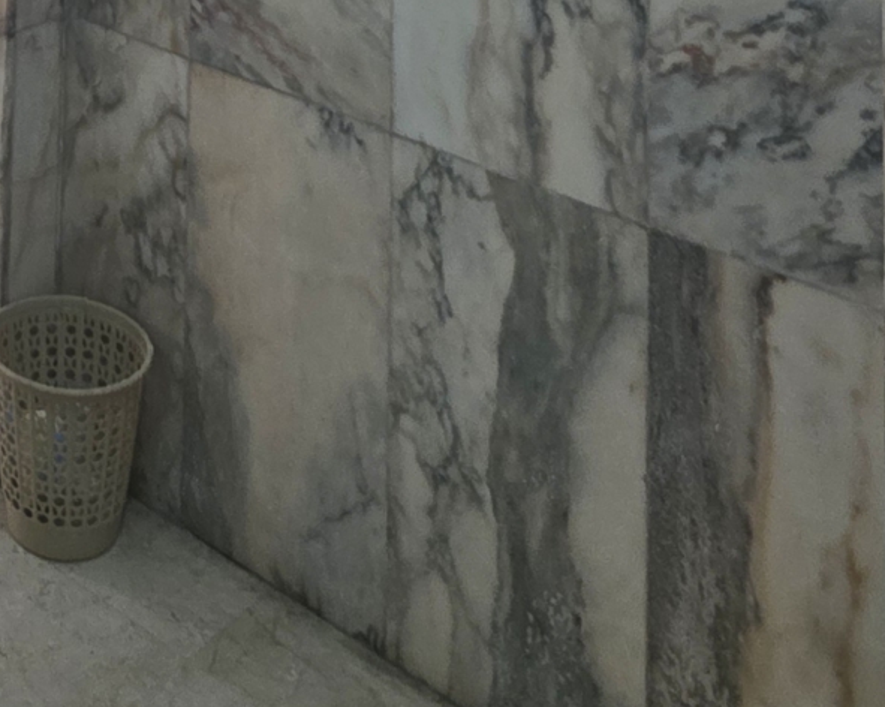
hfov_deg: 31.1
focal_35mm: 55
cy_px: -605
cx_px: -46
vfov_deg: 19.5
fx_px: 1440
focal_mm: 2.2
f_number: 1.9
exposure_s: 1/100
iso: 125
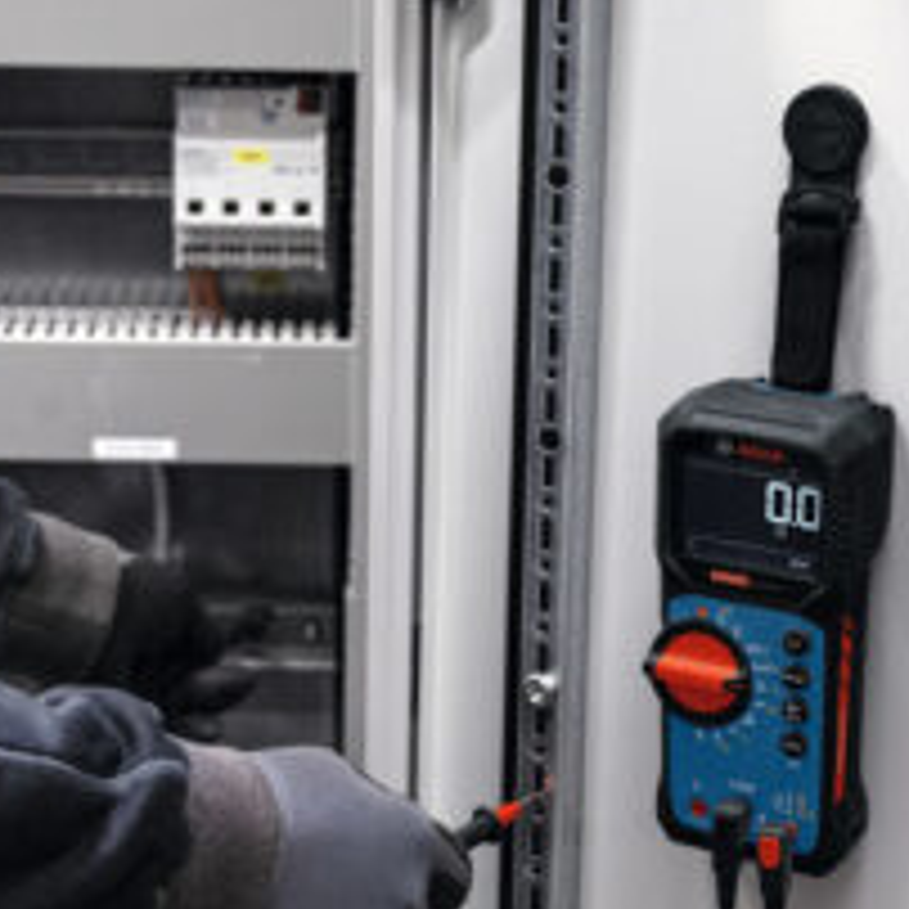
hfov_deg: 17.5
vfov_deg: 17.6
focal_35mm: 99
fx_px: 2941
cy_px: 518
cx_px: 344
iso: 1600
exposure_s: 1/125
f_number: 5
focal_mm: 58
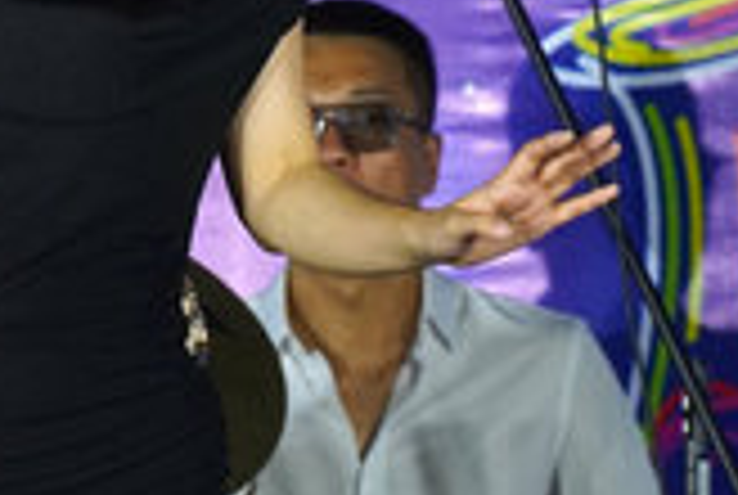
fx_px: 13637
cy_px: -90
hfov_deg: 3.1
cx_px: -4
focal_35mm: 664
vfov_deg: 2.1
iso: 1250
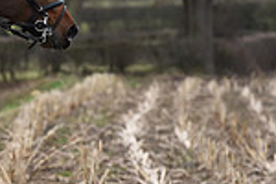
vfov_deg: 2.1
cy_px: 96
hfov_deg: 3.1
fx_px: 5037
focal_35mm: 657
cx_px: -256
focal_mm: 170
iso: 1100
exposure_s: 1/1250
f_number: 5.6
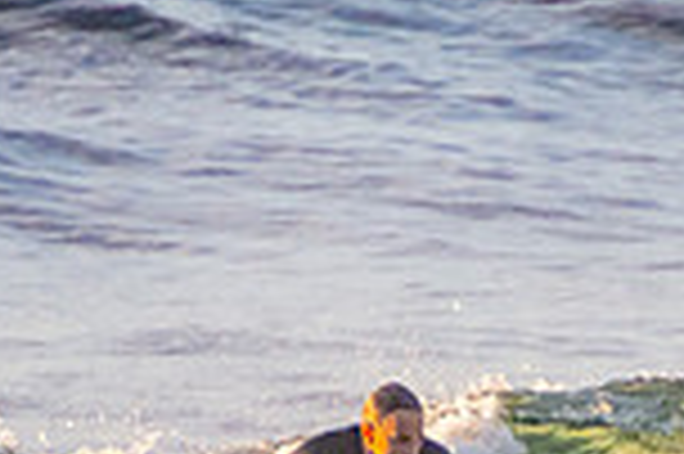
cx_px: 558
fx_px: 45000
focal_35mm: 2371
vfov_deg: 0.6
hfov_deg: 0.9
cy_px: 623
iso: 800
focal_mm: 400
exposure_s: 1/1250
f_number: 5.6
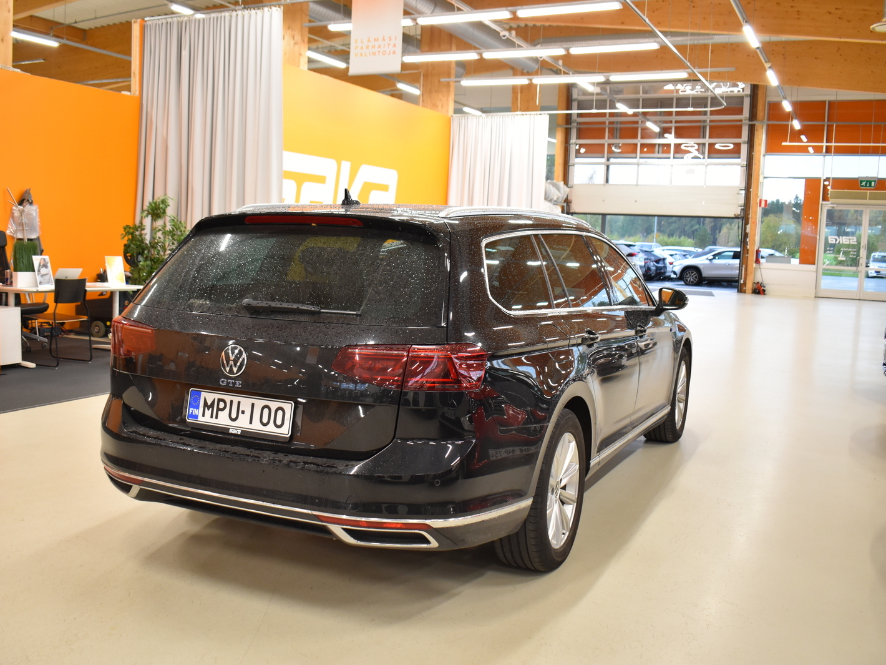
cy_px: 335
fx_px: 884
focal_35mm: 35
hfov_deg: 53.1
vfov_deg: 41.2
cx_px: 390
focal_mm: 21
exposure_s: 1/60
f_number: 3.8
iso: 900
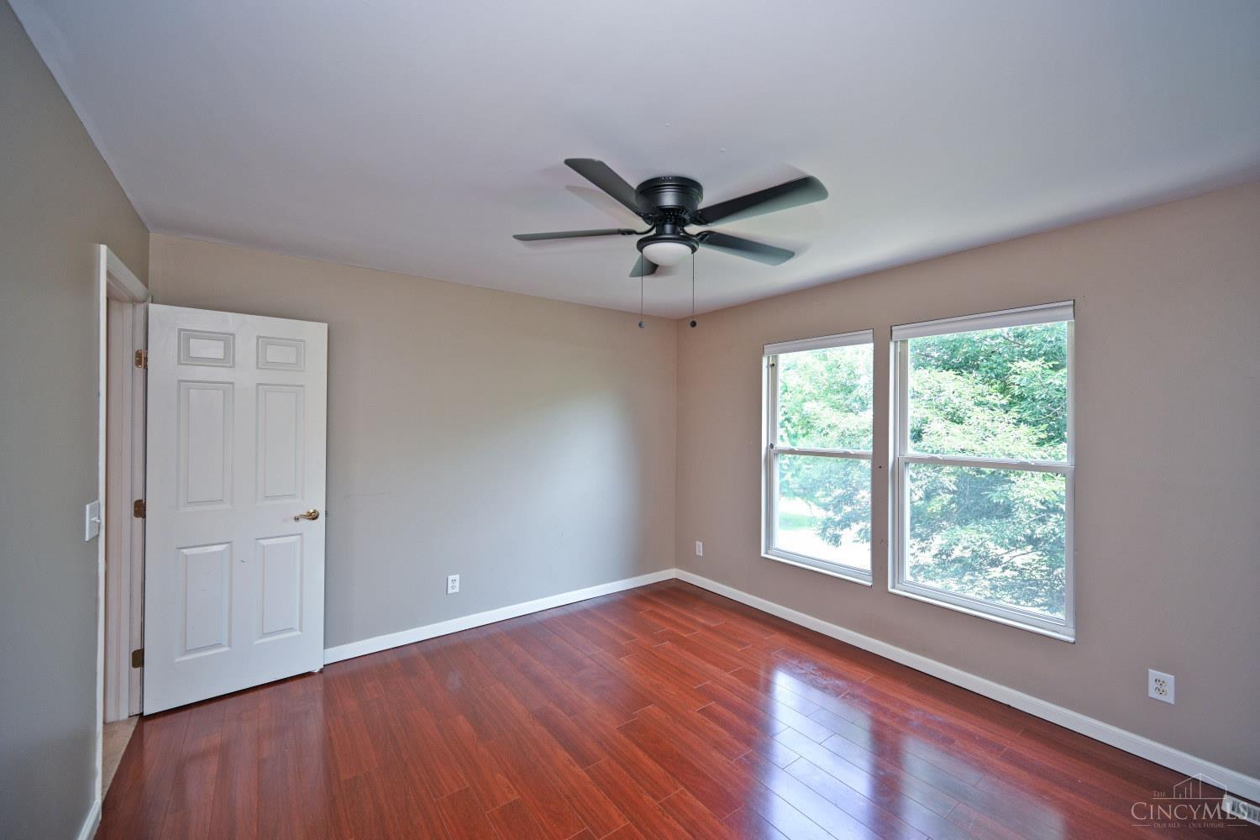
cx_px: 630
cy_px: 420
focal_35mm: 14
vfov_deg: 81.2
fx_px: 490
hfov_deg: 104.3
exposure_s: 1/60
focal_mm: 14
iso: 250
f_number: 4
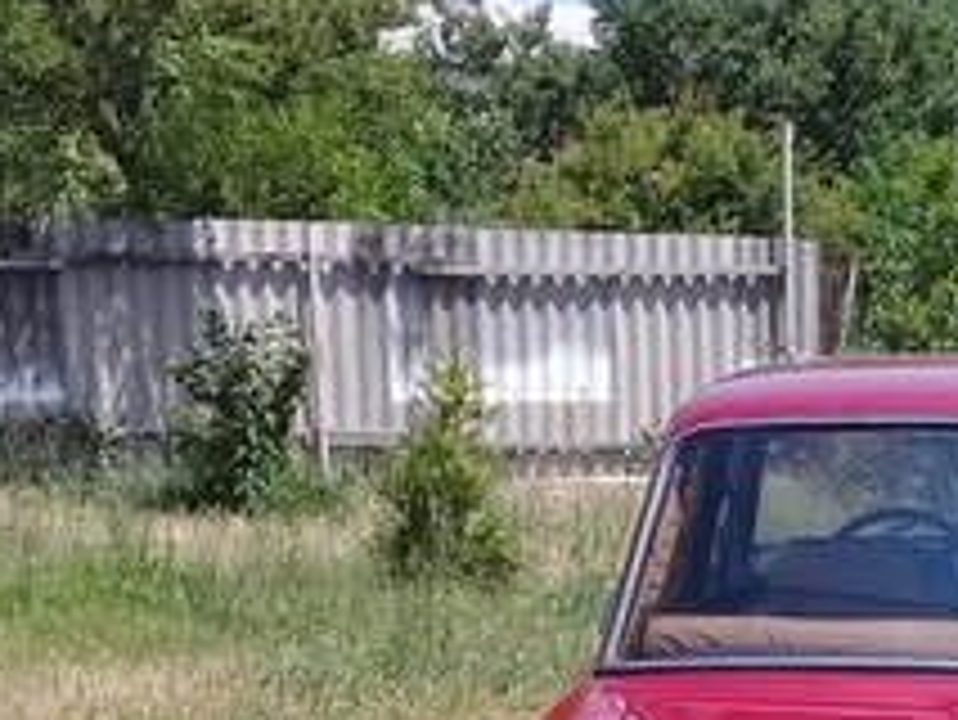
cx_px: 1030
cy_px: 884
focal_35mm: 96
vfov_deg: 14.9
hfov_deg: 19.6
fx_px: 2658
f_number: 2.2
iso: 50
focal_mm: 3.3
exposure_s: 1/997
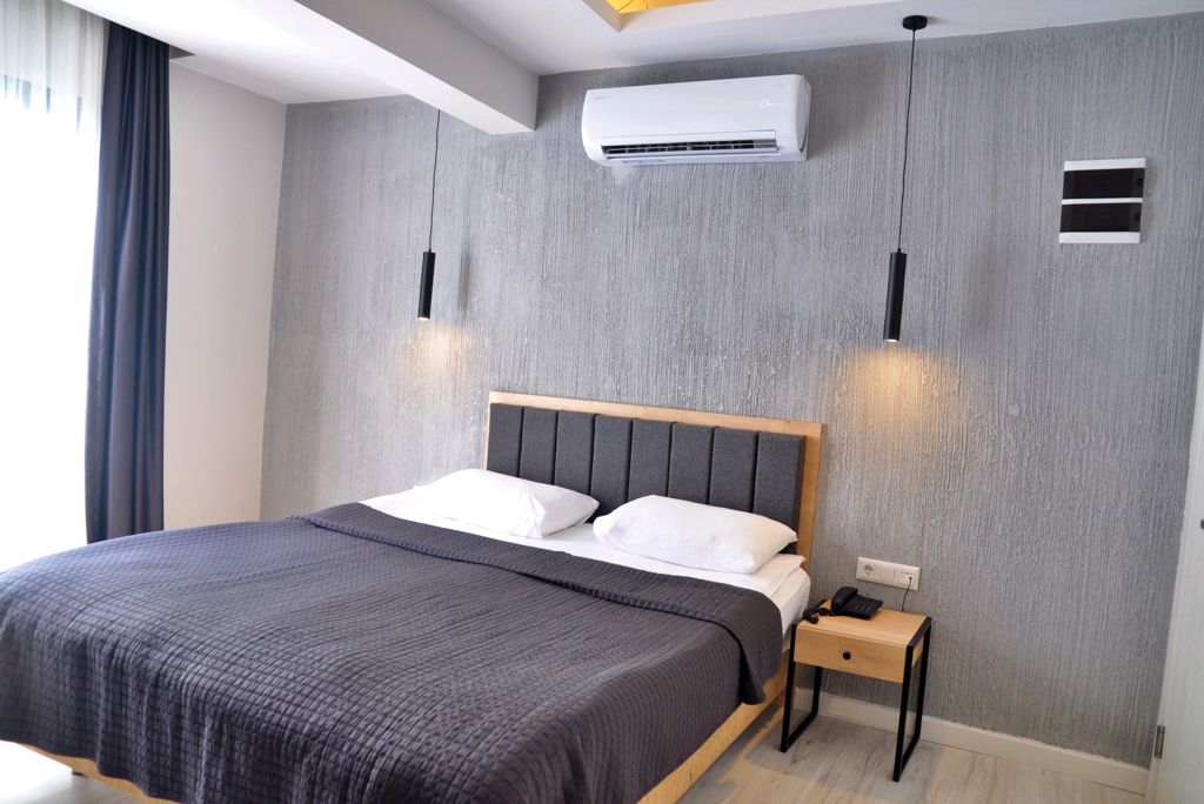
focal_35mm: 26
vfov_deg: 50.5
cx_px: 602
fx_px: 853
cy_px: 402
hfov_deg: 70.4
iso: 720
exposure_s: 1/60
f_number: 4
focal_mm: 17
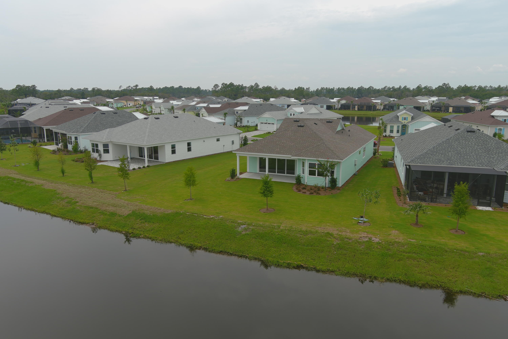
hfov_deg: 63.7
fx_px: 409
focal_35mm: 29
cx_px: 254
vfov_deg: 45.0
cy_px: 170
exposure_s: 1/1069
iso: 100
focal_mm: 10.57
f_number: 2.8
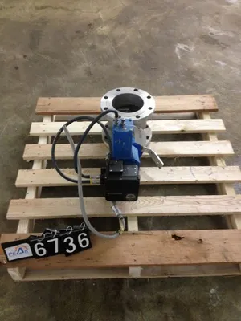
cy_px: 160
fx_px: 325
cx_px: 120
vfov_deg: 52.6
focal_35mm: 35
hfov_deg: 40.7
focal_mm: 4.28
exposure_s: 1/20
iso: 200
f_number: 2.4
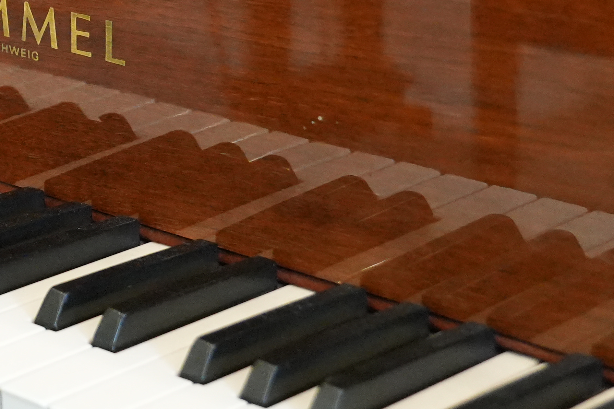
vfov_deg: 11.1
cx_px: -230
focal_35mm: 123
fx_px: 2091
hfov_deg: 15.7
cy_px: -11
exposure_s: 1/160
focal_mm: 25
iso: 3200
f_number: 2.8
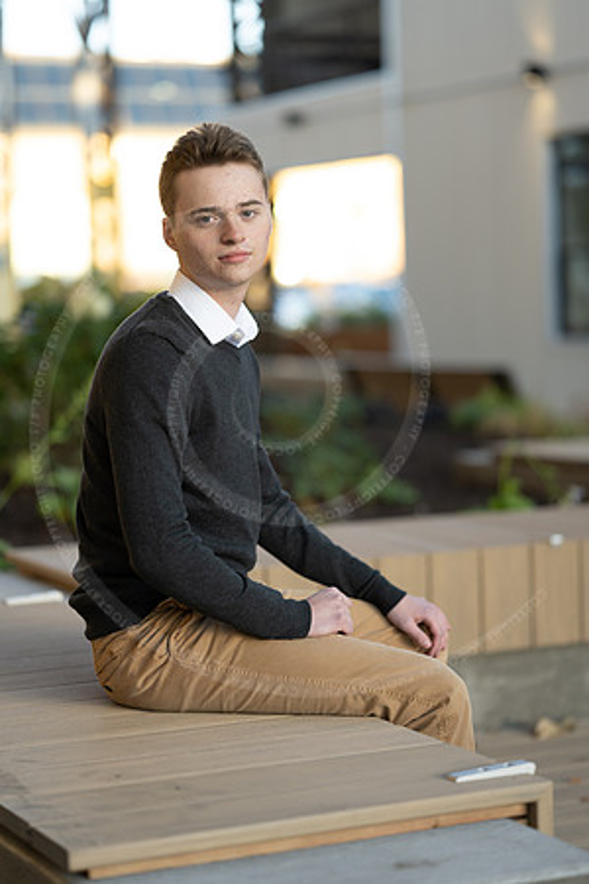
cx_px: 294
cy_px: 442
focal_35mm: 85
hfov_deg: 16.1
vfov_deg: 23.9
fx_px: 2086
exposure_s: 1/320
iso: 200
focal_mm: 85
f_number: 1.8
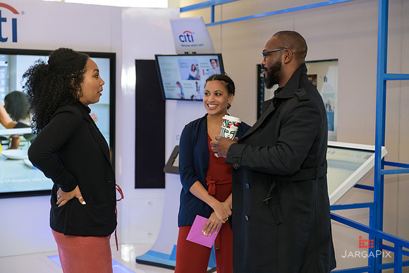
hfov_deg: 33.4
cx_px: 204
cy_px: 136
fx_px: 682
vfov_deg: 22.6
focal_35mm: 60
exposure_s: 1/125
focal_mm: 60
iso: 400
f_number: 3.2
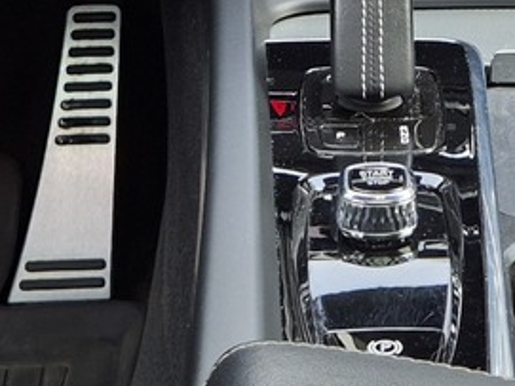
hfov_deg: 14.4
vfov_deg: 10.5
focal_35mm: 136
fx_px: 2022
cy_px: -181
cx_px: 393
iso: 50
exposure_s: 1/50
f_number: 1.8
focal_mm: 5.4
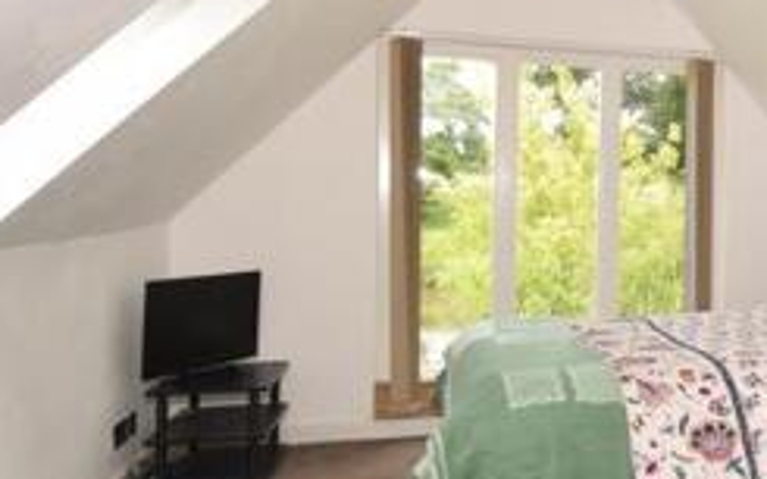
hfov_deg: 40.8
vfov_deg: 31.1
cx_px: 801
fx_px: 857
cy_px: 183
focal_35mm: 41
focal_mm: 10
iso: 400
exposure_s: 1/200
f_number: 7.1
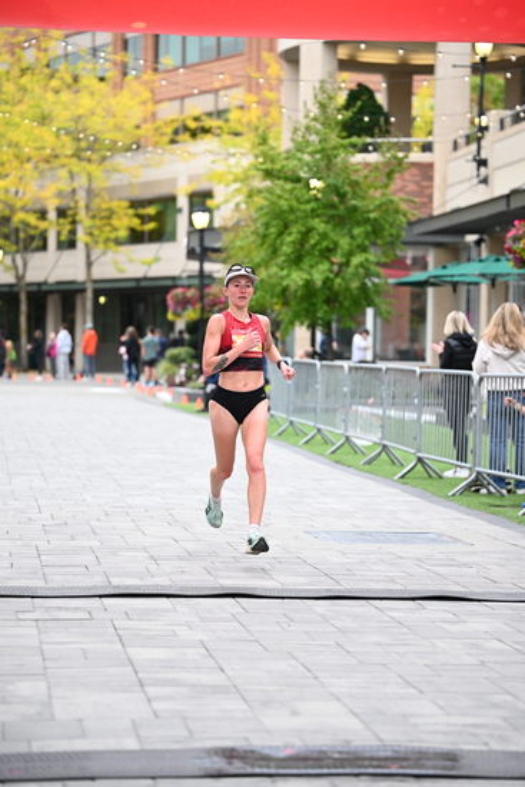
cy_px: 394
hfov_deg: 14.3
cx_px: 262
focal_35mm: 96
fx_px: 2099
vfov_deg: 21.2
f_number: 2.8
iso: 1600
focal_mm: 96
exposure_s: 1/1250
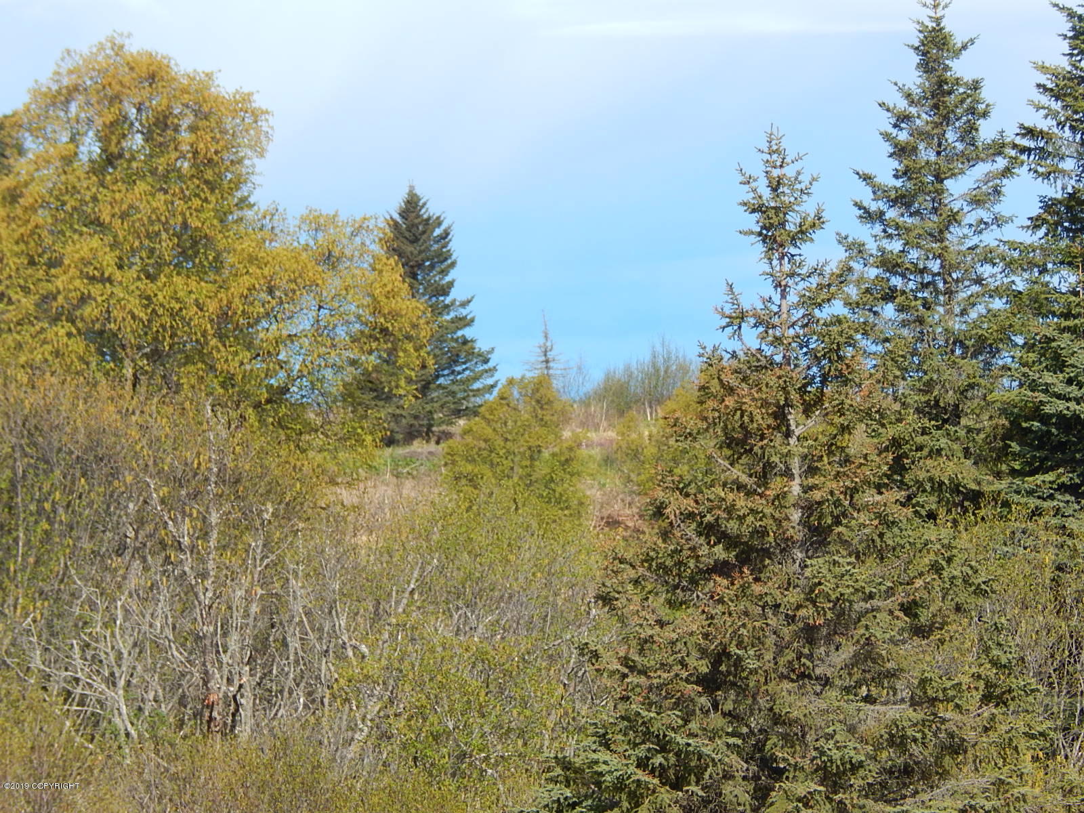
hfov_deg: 8.5
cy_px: 406
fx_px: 7265
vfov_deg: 6.4
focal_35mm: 232
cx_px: 542
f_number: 5.6
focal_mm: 41.7
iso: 125
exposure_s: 1/400
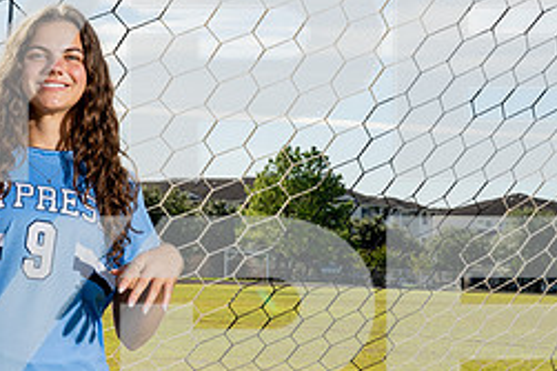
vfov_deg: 13.1
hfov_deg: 19.4
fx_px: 1608
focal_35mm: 104
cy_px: 66
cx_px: 84
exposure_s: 1/250
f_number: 11
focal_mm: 45
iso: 200
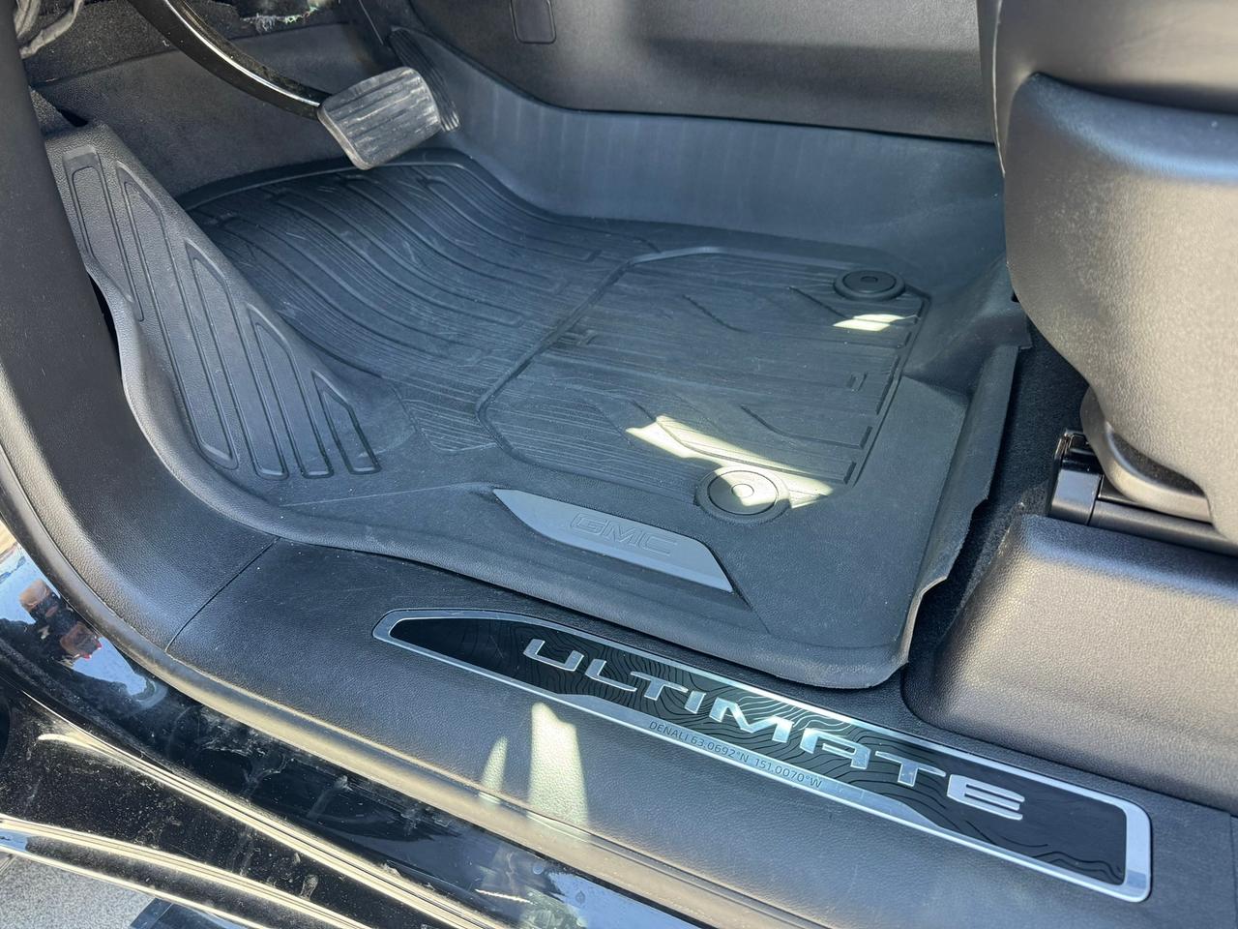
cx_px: 619
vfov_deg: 56.8
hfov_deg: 71.6
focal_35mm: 24
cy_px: 464
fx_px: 858
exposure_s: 1/121
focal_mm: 6.76
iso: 200
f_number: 1.78
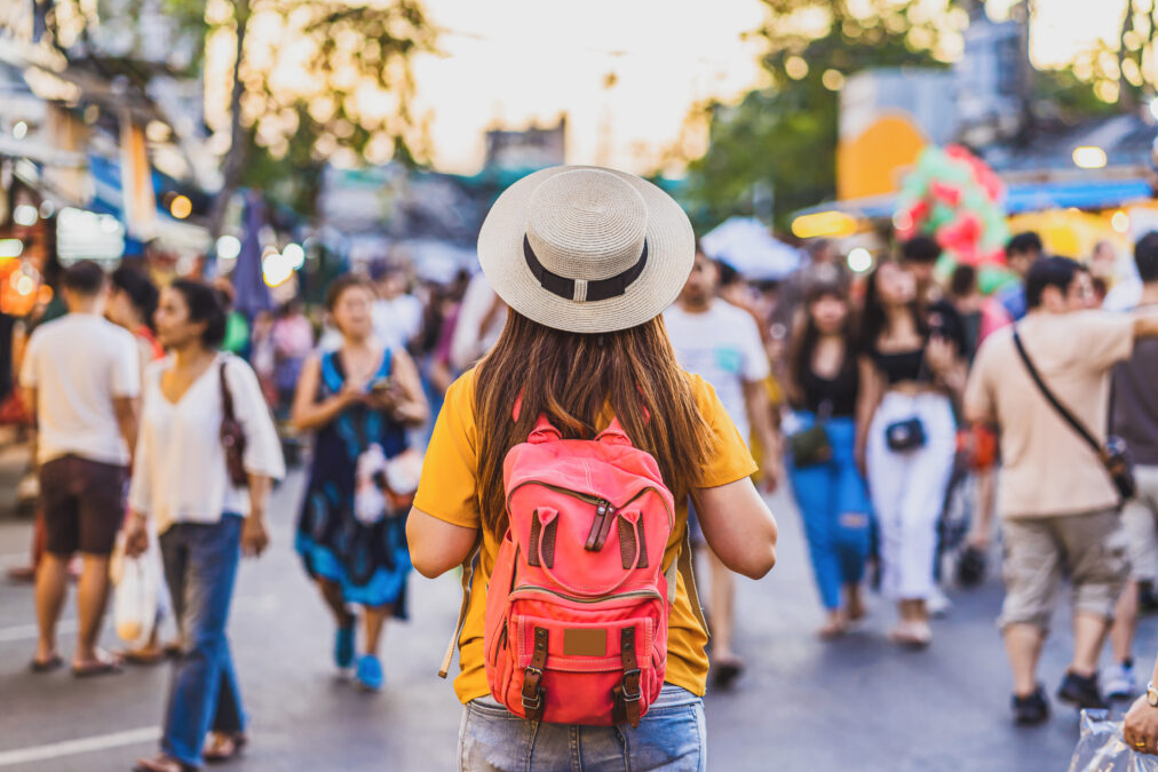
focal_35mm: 86
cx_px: 577
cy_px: 388
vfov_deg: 15.9
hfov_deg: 23.6
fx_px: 2767
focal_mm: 85
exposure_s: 1/125
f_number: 2.5
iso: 400
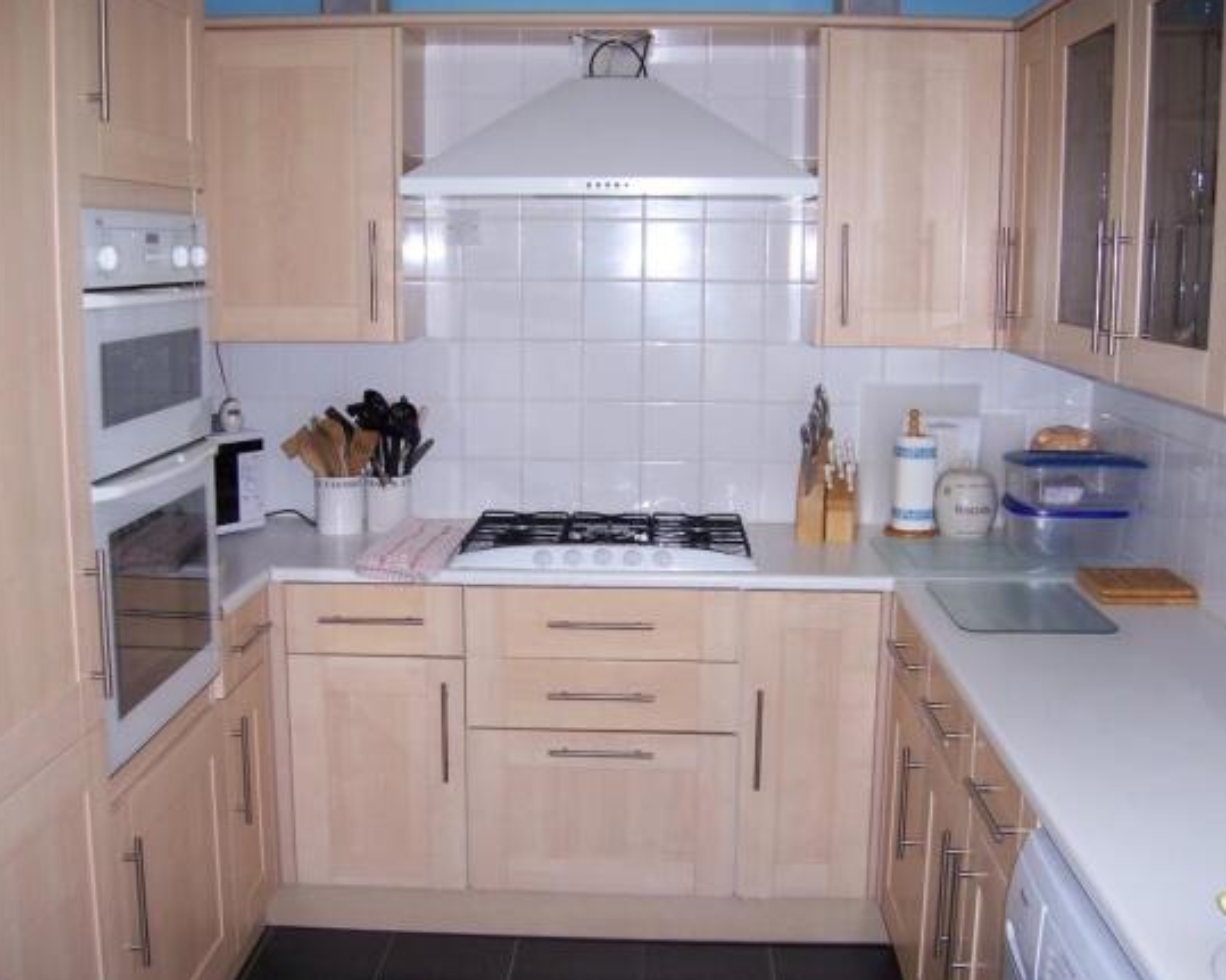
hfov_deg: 47.9
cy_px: 488
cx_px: 577
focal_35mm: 38
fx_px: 1379
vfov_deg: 39.1
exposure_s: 1/60
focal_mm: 6
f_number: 3
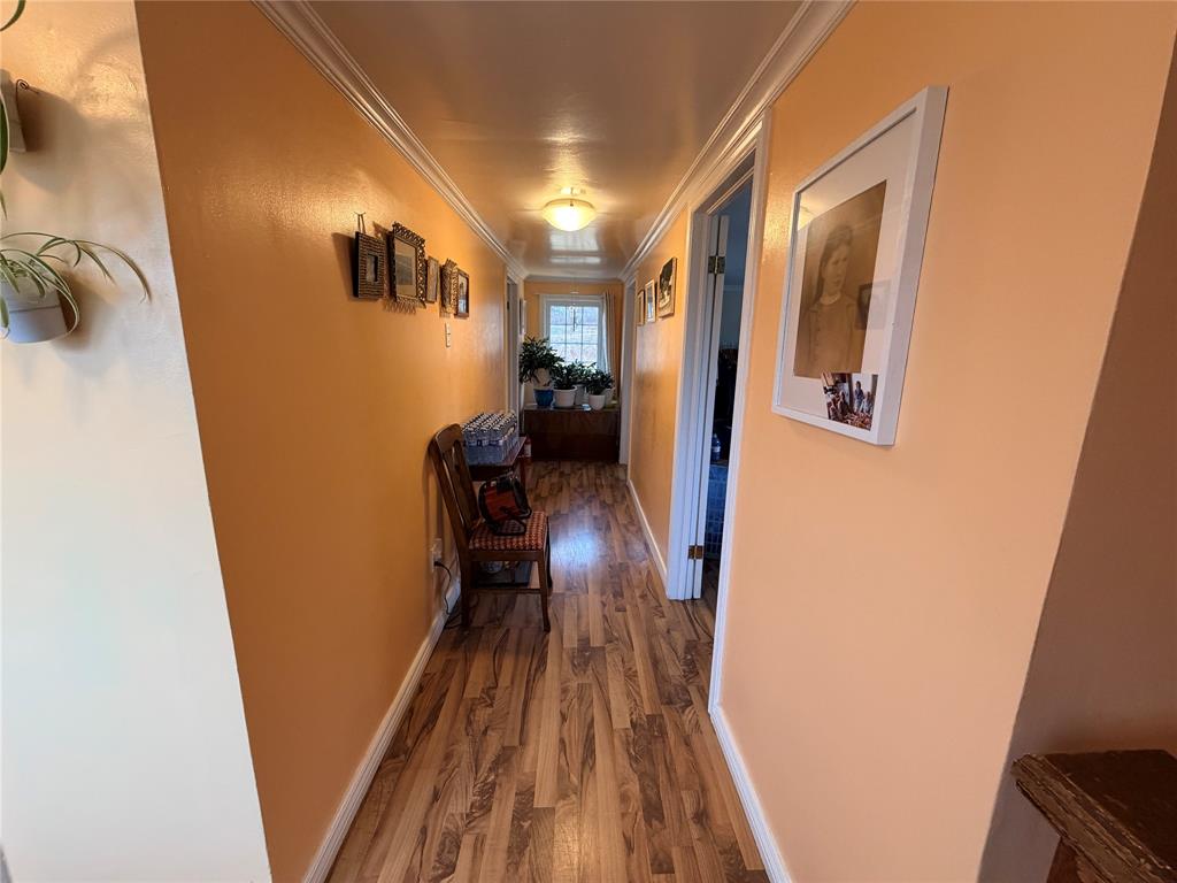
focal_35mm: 14
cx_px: 588
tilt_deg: -11.1
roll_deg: -0.7
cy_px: 442
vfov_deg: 85.7
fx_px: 476
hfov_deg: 102.1
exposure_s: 1/60
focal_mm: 2.22
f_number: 2.2
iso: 200
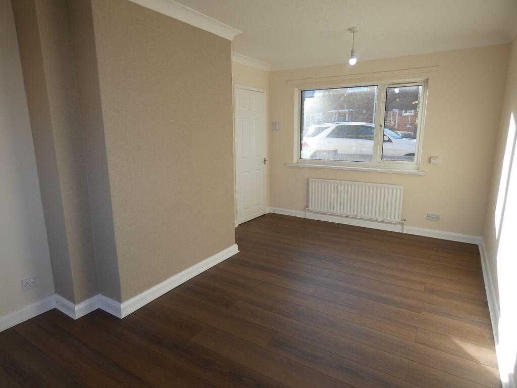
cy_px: 194
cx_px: 258
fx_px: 299
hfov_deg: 81.7
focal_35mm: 20
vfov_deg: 66.0
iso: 80
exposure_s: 1/250
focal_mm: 3.6
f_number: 2.8
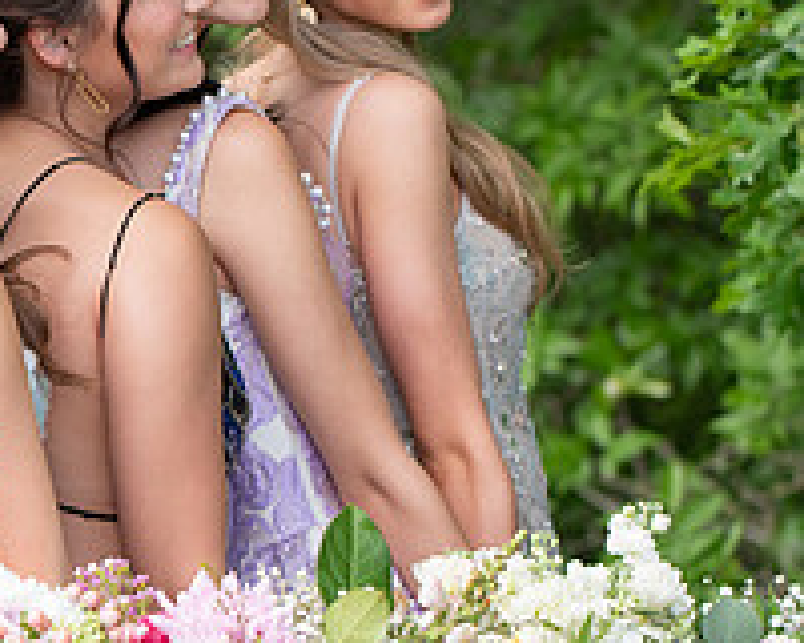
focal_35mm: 267
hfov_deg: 7.2
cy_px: 227
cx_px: -165
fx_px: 6353
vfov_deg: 5.8
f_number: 2.8
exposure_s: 1/500
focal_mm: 80
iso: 100
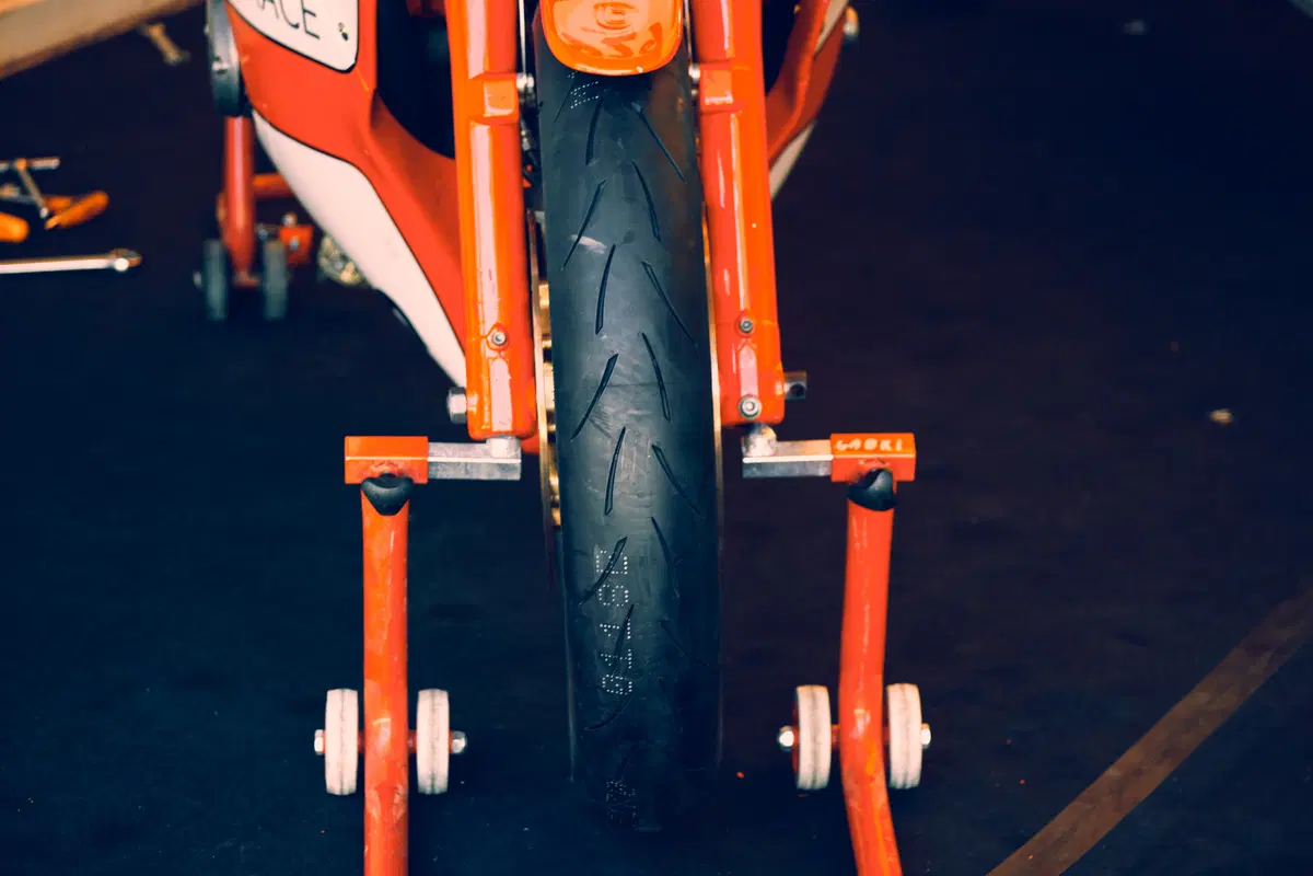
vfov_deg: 11.1
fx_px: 4486
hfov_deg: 16.7
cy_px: 438
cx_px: 656
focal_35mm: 123
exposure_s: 1/80
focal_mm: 81.9
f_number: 3.8
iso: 250
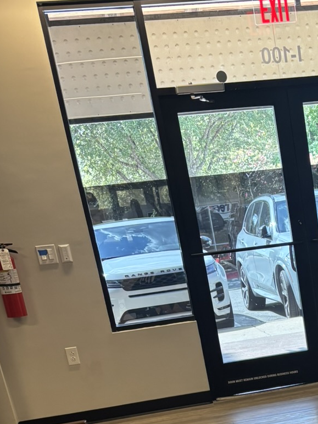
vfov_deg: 24.8
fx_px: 845
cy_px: 536
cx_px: 390
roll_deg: +6.6
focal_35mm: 69
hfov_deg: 19.9
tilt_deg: -23.4
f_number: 1.6
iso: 125
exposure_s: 1/60
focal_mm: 5.96
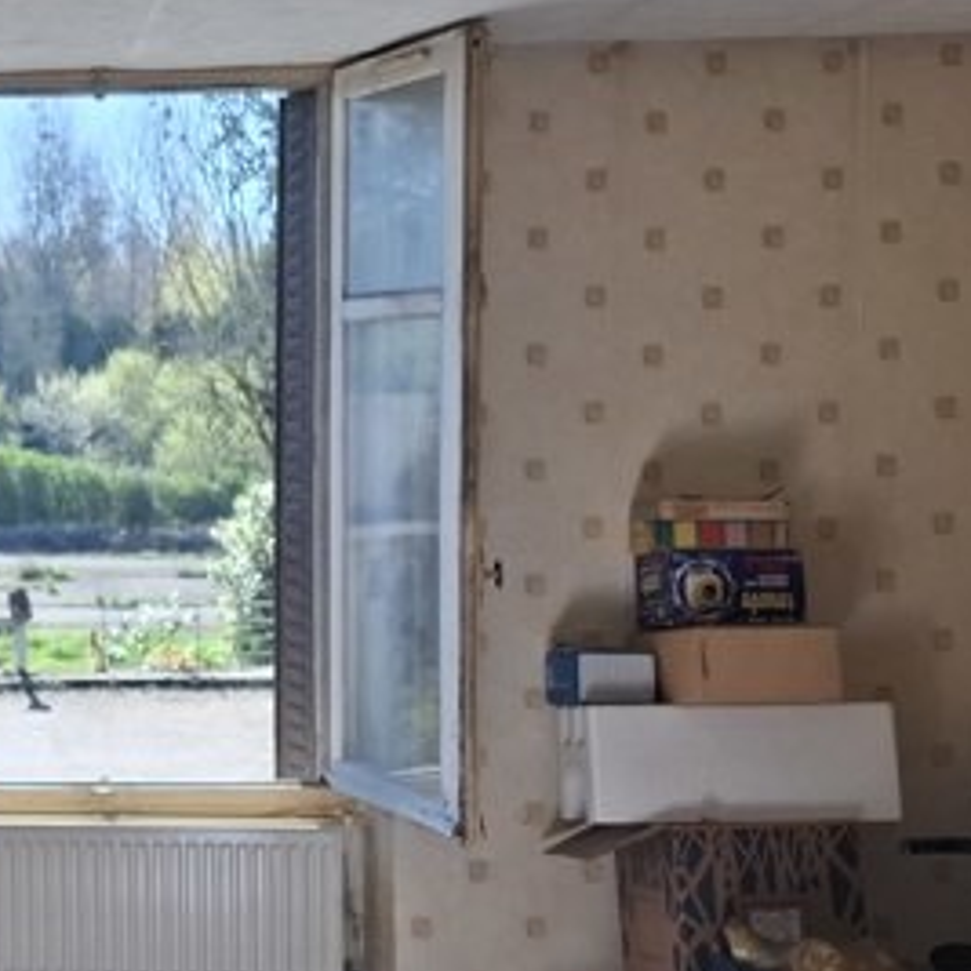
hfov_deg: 25.9
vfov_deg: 28.2
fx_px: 1936
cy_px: 491
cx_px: -113
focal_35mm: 61
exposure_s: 1/359
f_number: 1.8
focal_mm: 5.54
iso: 50
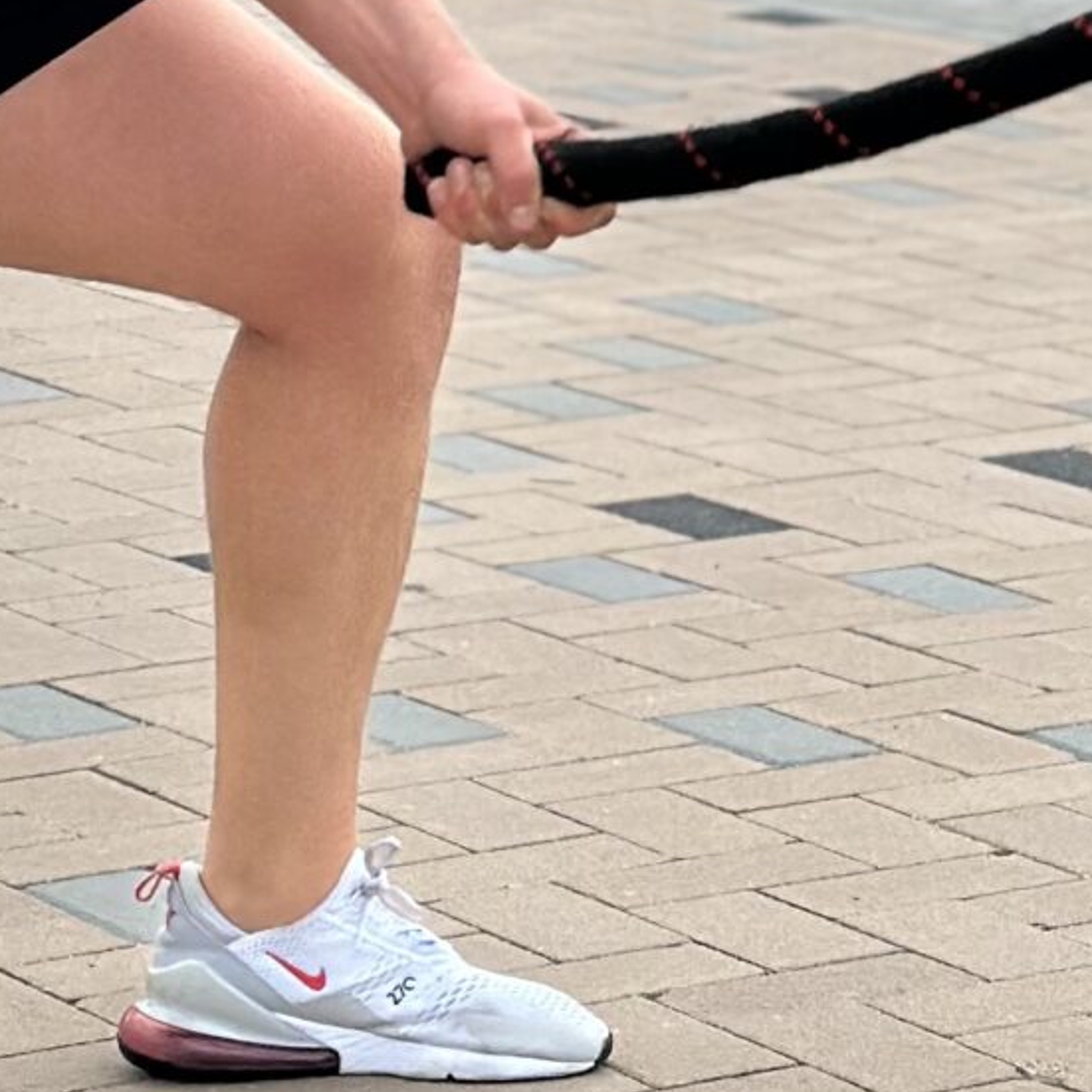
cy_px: 10
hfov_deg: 8.9
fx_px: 7031
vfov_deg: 8.8
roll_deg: -1.0
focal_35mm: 197
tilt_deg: -4.6
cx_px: 783
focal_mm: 6.86
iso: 80
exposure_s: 1/927
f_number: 1.78
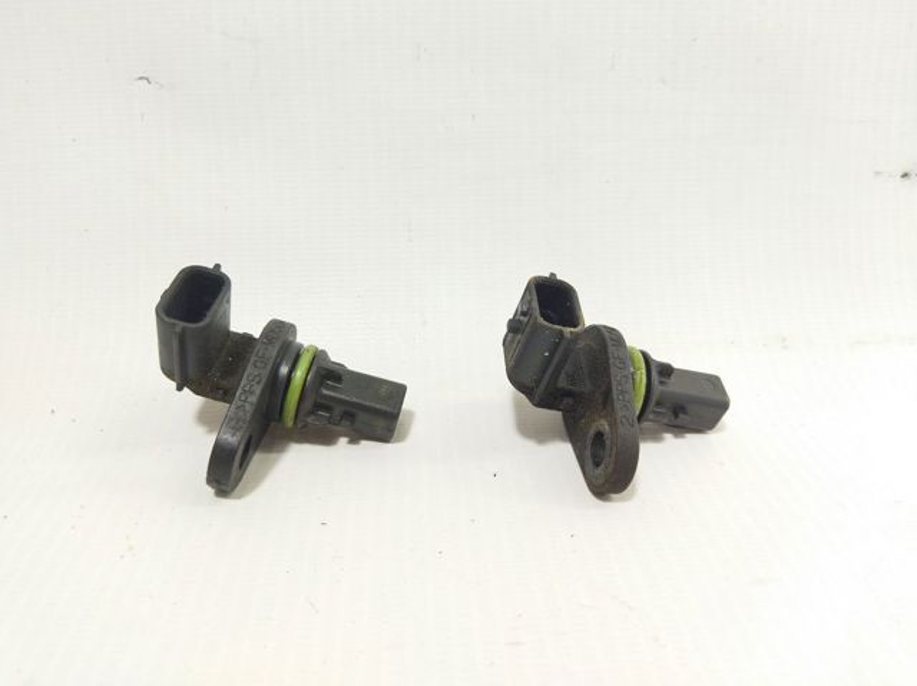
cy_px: 343
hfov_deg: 65.4
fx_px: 715
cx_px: 458
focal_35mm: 27
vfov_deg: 51.3
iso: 156
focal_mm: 4.71
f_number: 1.79
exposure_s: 1/100
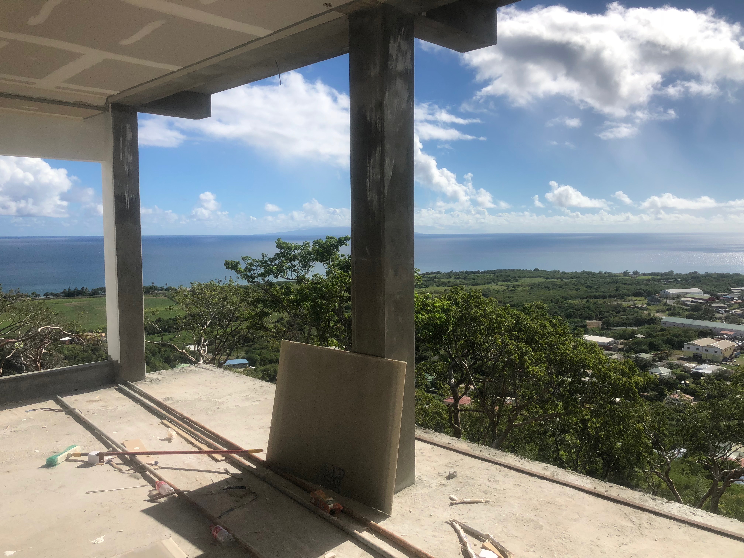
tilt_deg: -4.6
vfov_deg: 49.7
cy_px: 279
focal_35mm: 28
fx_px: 602
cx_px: 372
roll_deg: -0.2
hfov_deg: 63.4
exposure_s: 1/4808
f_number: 1.8
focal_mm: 4
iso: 25
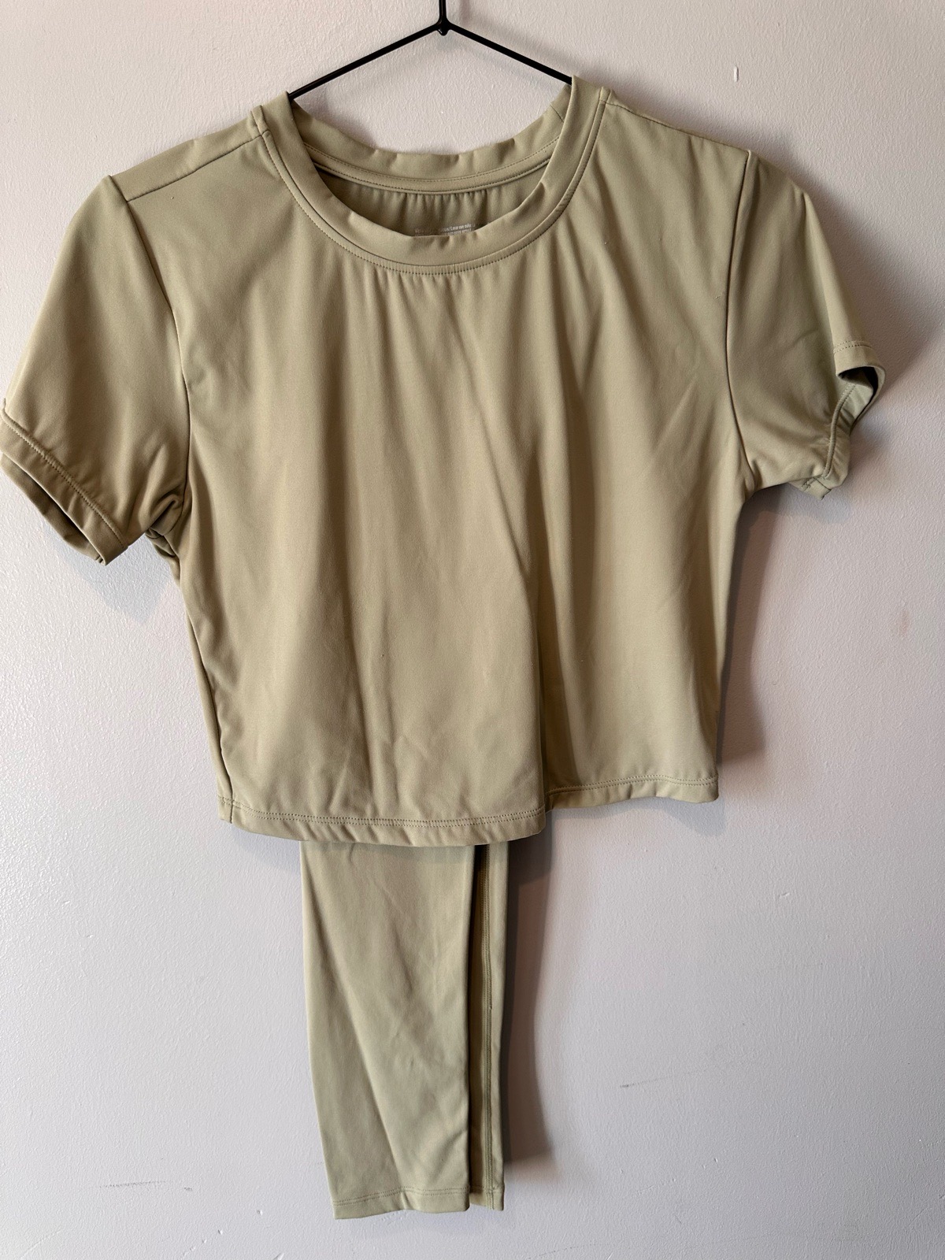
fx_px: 874
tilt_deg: -13.6
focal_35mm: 24
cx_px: 472
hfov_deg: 56.8
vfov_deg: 71.6
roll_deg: +0.6
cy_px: 630
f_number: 1.78
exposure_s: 1/121
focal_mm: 6.86
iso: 160
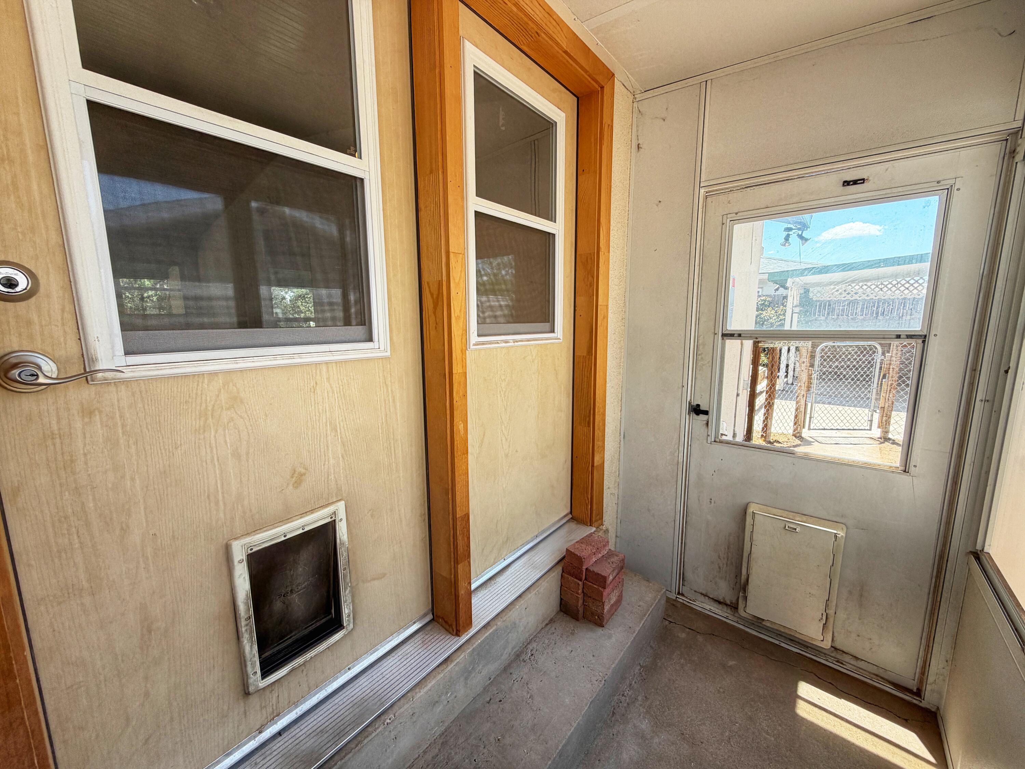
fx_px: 415
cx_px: 512
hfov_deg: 102.1
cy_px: 384
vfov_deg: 85.7
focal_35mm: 14
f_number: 2.2
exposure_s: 1/178
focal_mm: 2.22
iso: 50
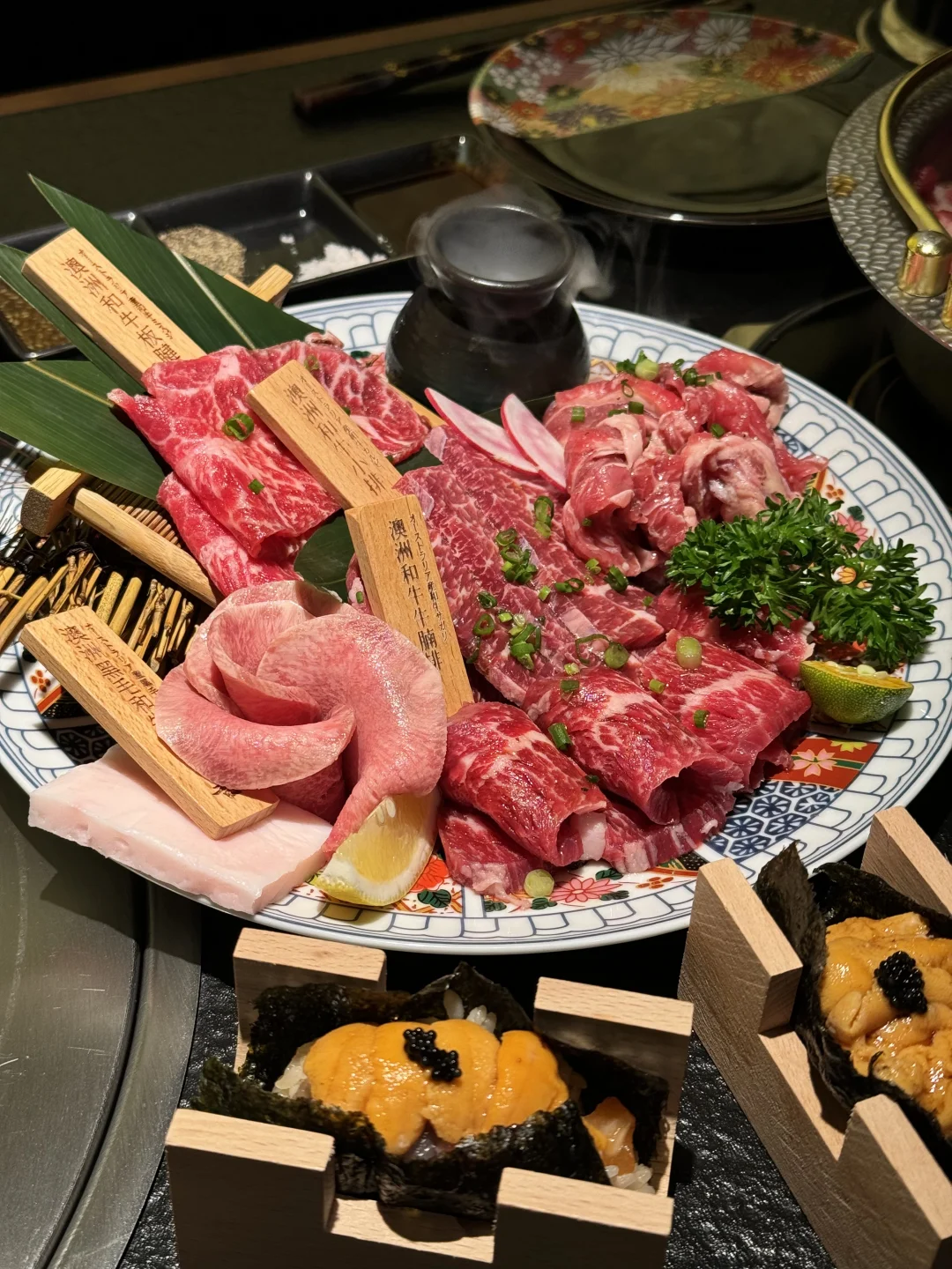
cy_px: 634
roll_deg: -2.2
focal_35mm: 48
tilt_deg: -40.6
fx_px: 1760
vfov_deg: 39.7
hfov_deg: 30.3
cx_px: 476
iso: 80
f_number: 1.78
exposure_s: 1/103
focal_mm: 6.76
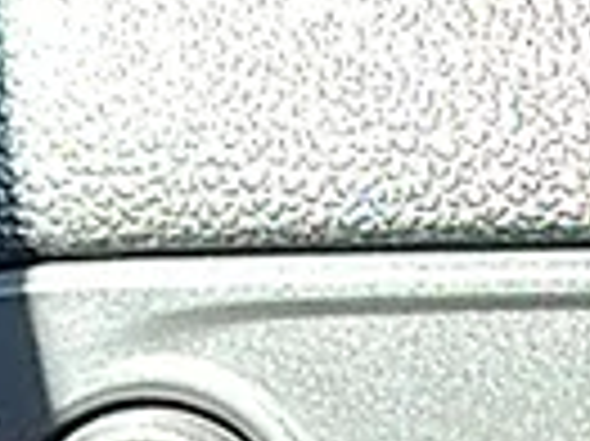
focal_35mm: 203
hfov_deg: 9.5
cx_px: 820
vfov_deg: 7.3
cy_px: 412
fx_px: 3457
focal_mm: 6.86
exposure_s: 1/113
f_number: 1.78
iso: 50
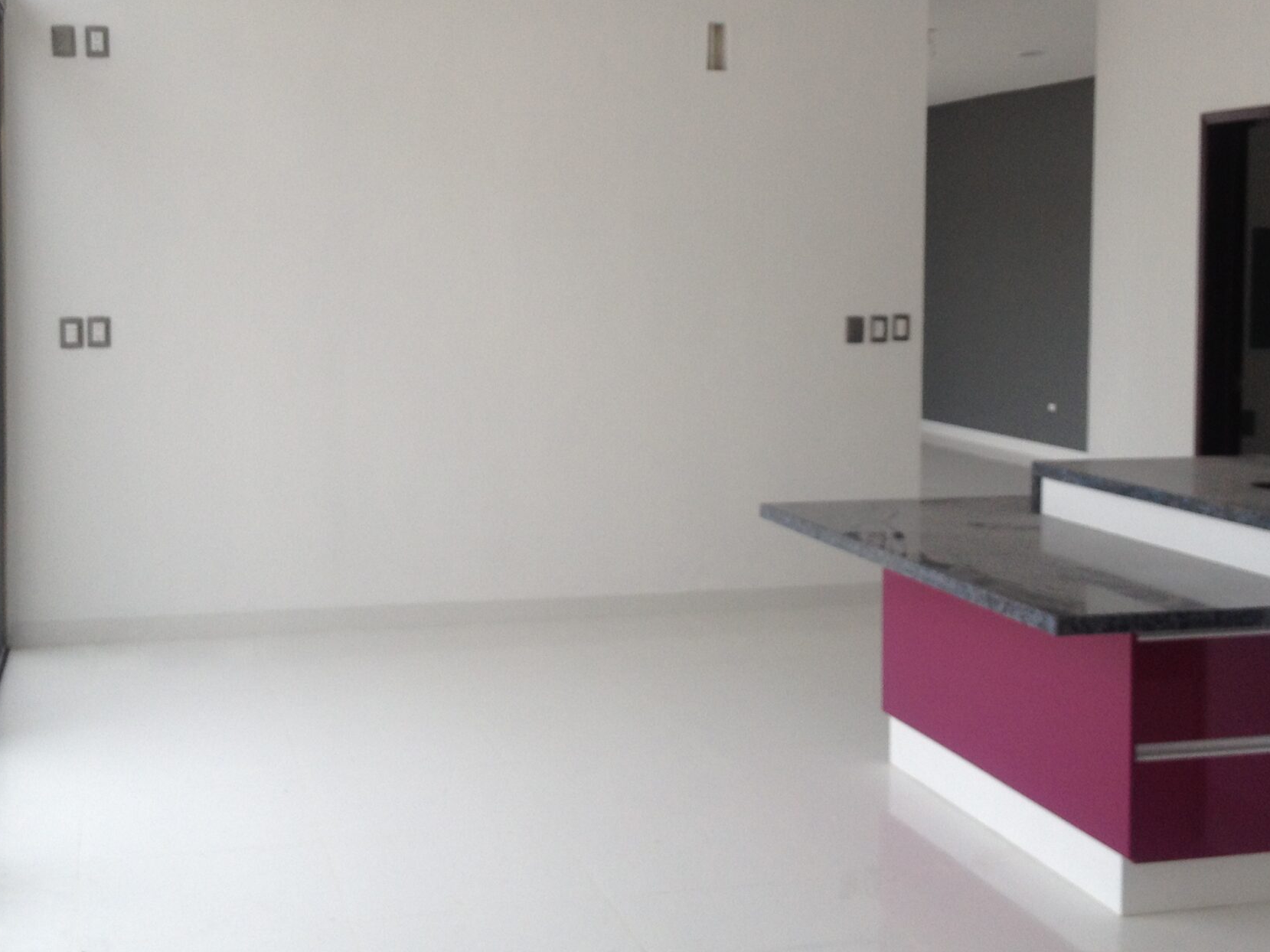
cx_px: 689
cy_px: 352
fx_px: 1981
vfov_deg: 26.9
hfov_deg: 35.5
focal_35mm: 54
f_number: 2.4
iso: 50
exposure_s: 1/175
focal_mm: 4.28
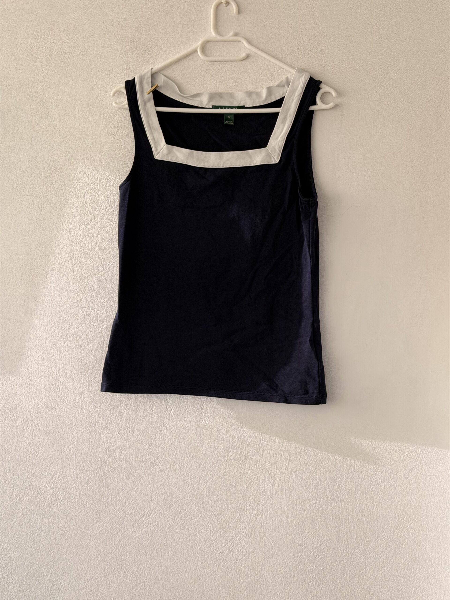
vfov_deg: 39.7
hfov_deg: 30.3
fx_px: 832
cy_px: 300
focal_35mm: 48
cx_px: 225
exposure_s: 1/291
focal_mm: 6.76
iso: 64
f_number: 1.78
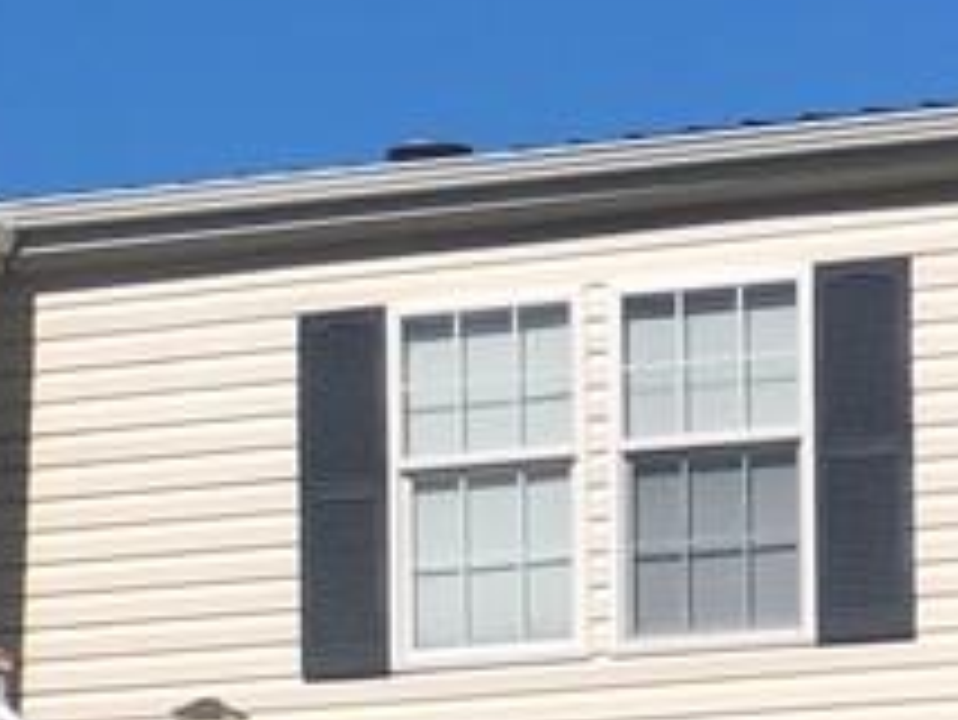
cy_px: 792
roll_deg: -1.5
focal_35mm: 274
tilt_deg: +6.5
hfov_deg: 7.1
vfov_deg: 5.4
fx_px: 7587
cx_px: -715
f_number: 2.8
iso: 20
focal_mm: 6.6
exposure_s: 1/941
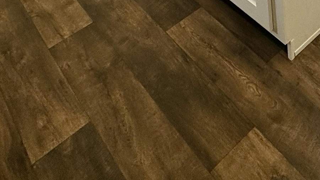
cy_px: -206
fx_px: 441
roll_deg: +2.4
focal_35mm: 52
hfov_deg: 37.6
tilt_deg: -16.6
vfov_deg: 16.2
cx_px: 278
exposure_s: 1/115
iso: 40
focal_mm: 2.22
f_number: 2.2
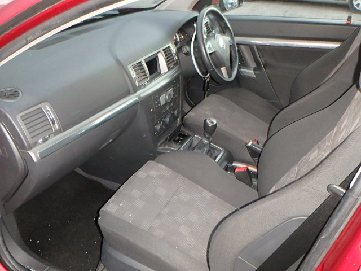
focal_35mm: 34
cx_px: 180
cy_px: 136
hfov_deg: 54.0
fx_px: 355
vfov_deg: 41.8
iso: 800
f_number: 4.9
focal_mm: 6
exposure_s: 1/10
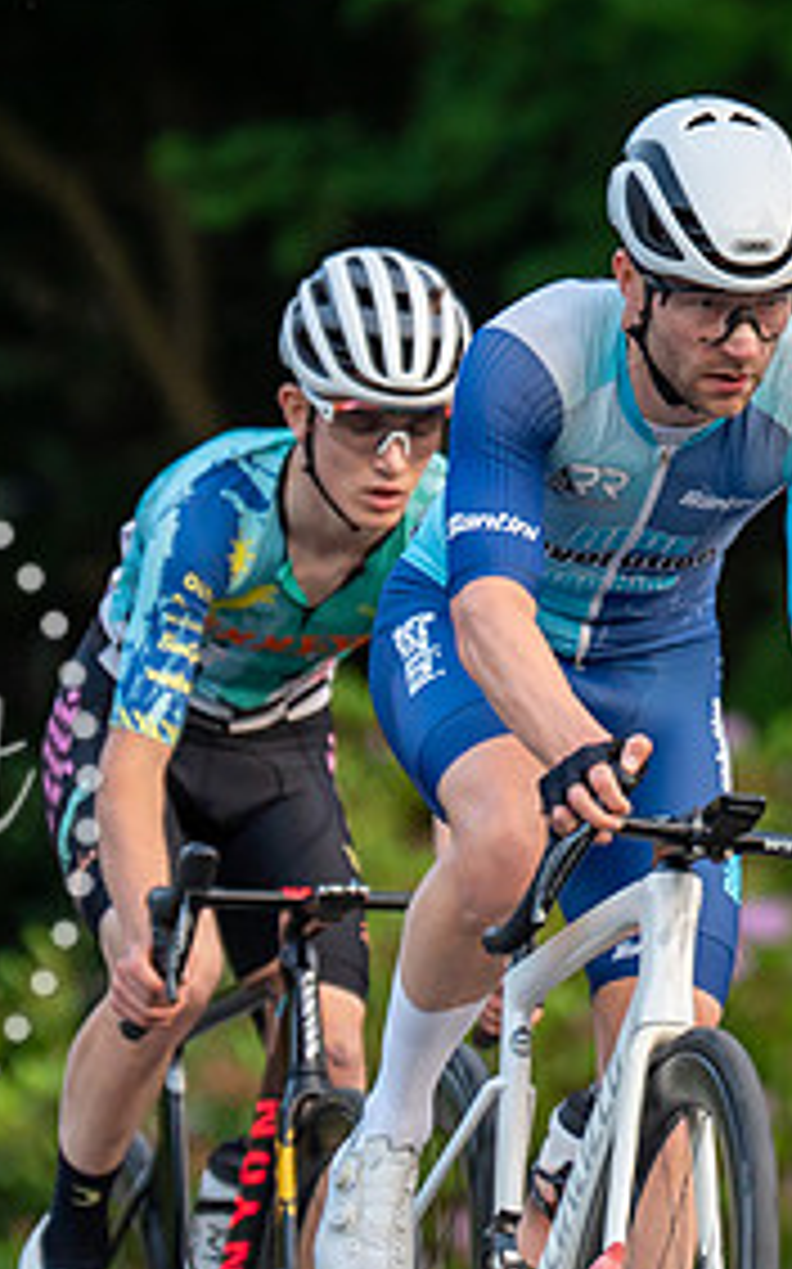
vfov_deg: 4.0
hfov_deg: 2.5
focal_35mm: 522
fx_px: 18046
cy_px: 172
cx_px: 953
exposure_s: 1/1000
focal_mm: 173
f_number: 2.8
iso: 1250
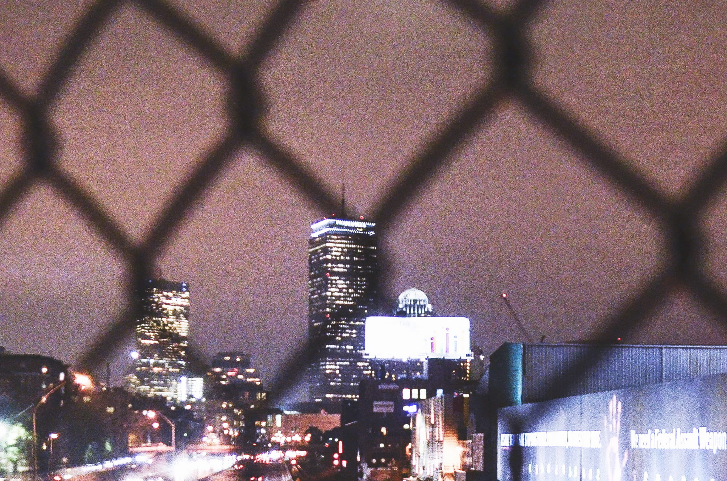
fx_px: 1233
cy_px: 469
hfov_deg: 32.8
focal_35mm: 61
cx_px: 357
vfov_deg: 21.4
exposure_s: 1/30
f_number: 2.8
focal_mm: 17
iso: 1600
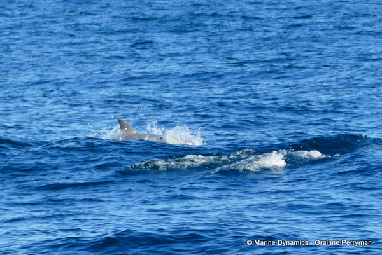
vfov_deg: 7.9
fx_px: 1858
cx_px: 191
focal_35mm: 175
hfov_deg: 11.7
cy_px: 128
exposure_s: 1/640
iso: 125
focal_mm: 63.88
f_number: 4
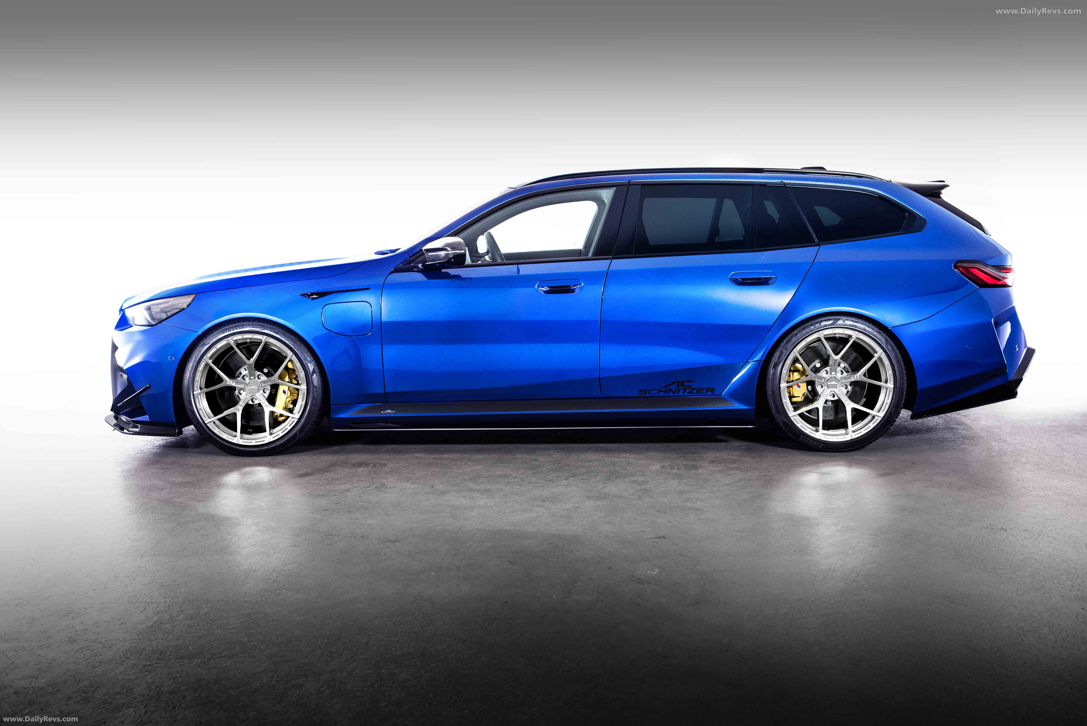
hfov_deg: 50.7
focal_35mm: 38
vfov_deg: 35.1
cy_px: 363
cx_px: 544
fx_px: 1148
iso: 640
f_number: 5.6
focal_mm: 38
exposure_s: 1/60
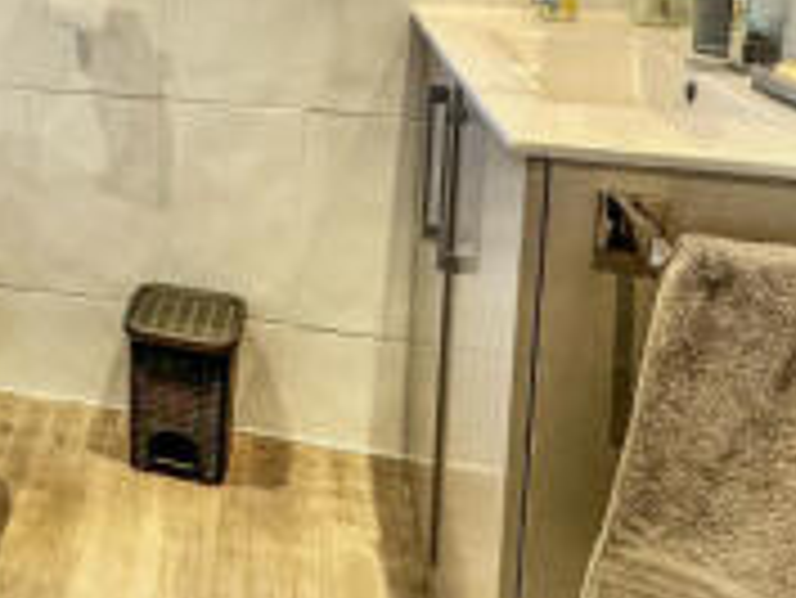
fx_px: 1058
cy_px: -38
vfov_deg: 28.9
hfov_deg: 36.1
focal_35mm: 46
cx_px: -43
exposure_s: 1/100
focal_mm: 2.22
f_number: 2.2
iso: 100
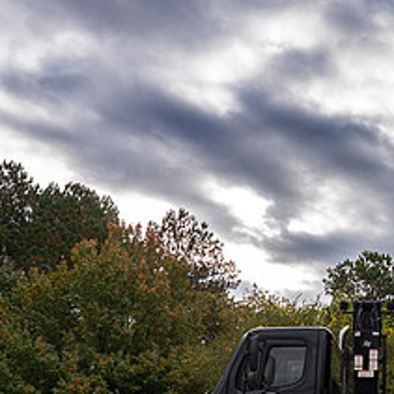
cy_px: 292
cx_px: 426
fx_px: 721
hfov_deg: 28.0
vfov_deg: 30.1
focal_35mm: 56
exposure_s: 1/200
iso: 100
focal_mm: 24
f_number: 6.3
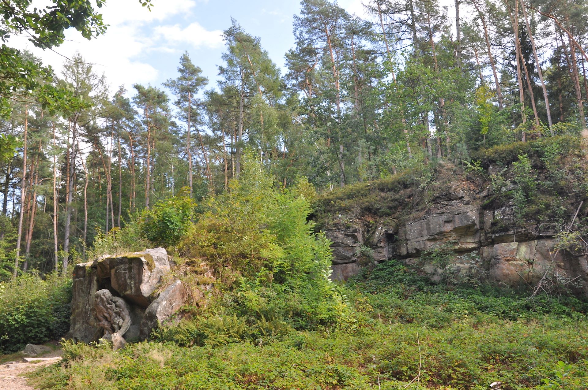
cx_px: 294
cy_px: 195
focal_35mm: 39
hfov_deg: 49.6
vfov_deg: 34.1
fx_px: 636
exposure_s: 1/60
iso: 320
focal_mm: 26
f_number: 8
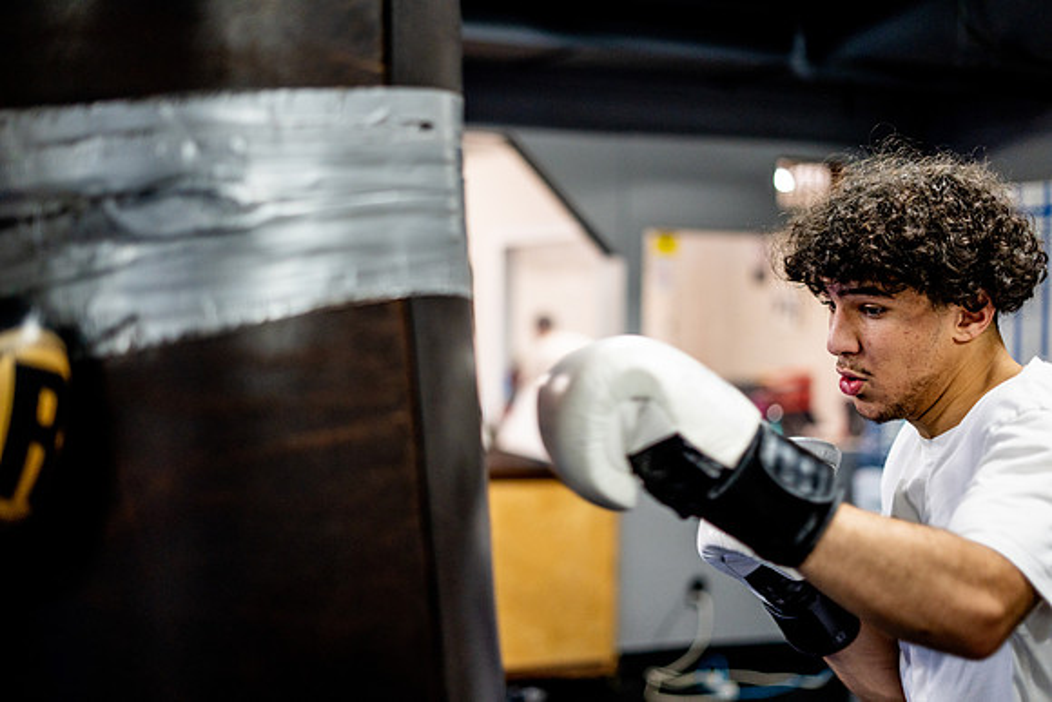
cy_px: 351
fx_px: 1461
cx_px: 526
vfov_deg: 27.0
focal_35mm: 50
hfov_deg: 39.6
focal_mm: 50
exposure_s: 1/500
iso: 2000
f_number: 1.8
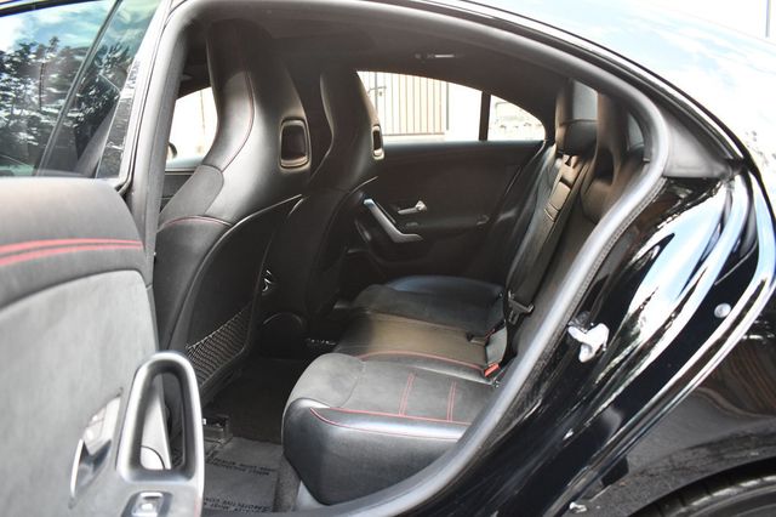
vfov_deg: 47.9
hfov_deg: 67.4
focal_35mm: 27
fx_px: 582
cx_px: 388
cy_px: 258
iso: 1800
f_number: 3.5
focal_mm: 18
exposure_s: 1/125
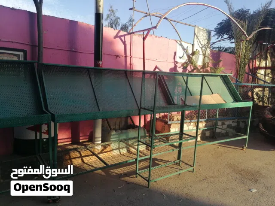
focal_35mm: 27
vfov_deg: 51.4
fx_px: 214
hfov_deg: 65.3
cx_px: 138
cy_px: 103
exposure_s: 1/356
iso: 50
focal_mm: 5.3
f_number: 1.8
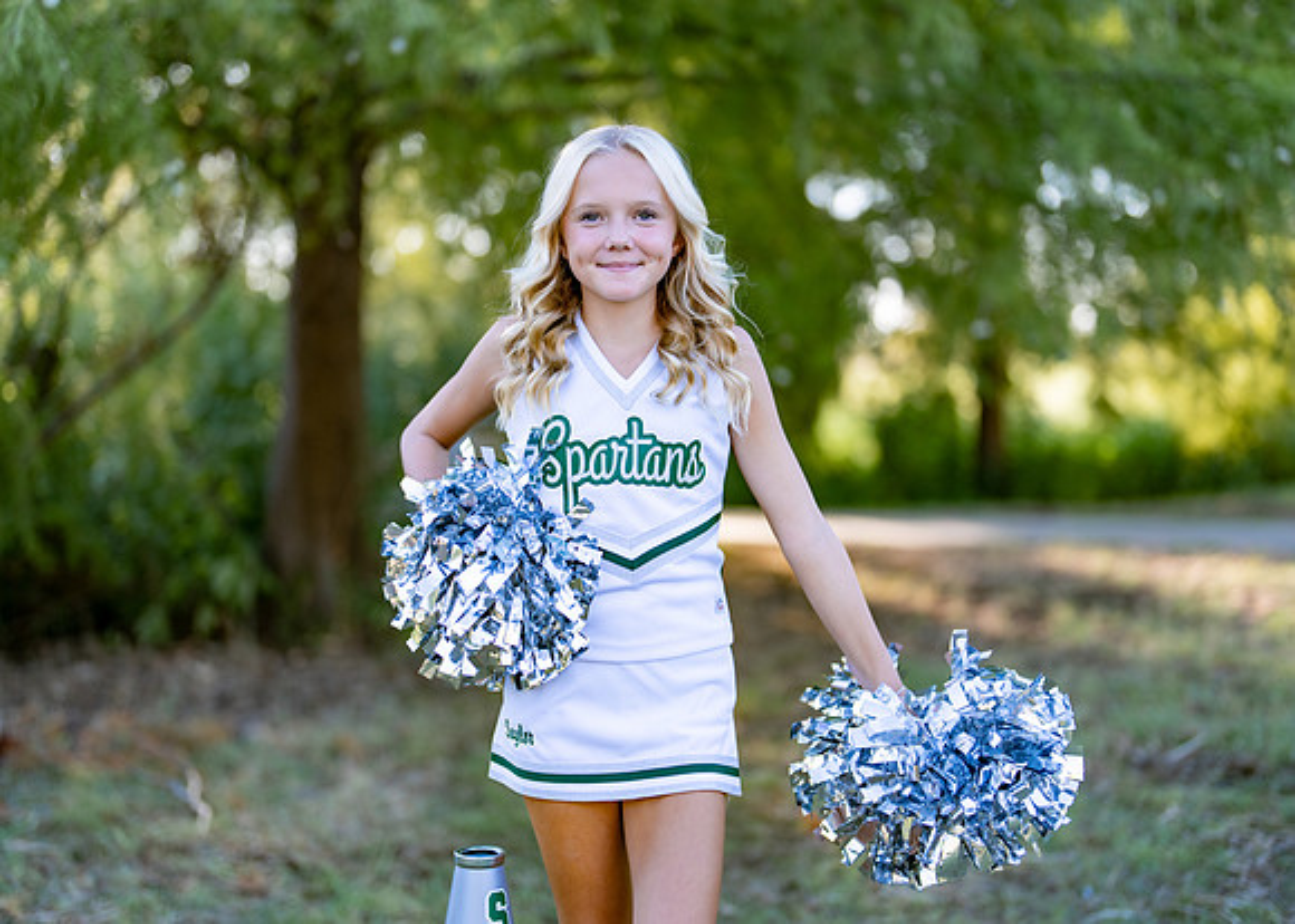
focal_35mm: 54
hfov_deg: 36.1
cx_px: 648
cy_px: 462
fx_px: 1989
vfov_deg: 26.2
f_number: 1.2
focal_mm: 50
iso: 100
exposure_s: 1/1250
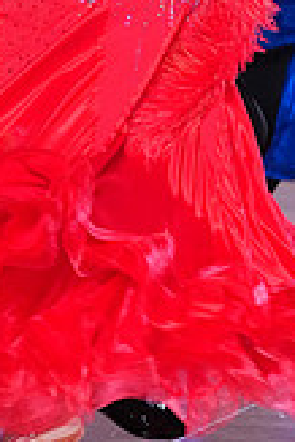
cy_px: -141
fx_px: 4808
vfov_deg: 5.2
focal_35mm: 392
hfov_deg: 3.5
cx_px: 99
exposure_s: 1/250
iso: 3200
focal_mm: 110
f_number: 5
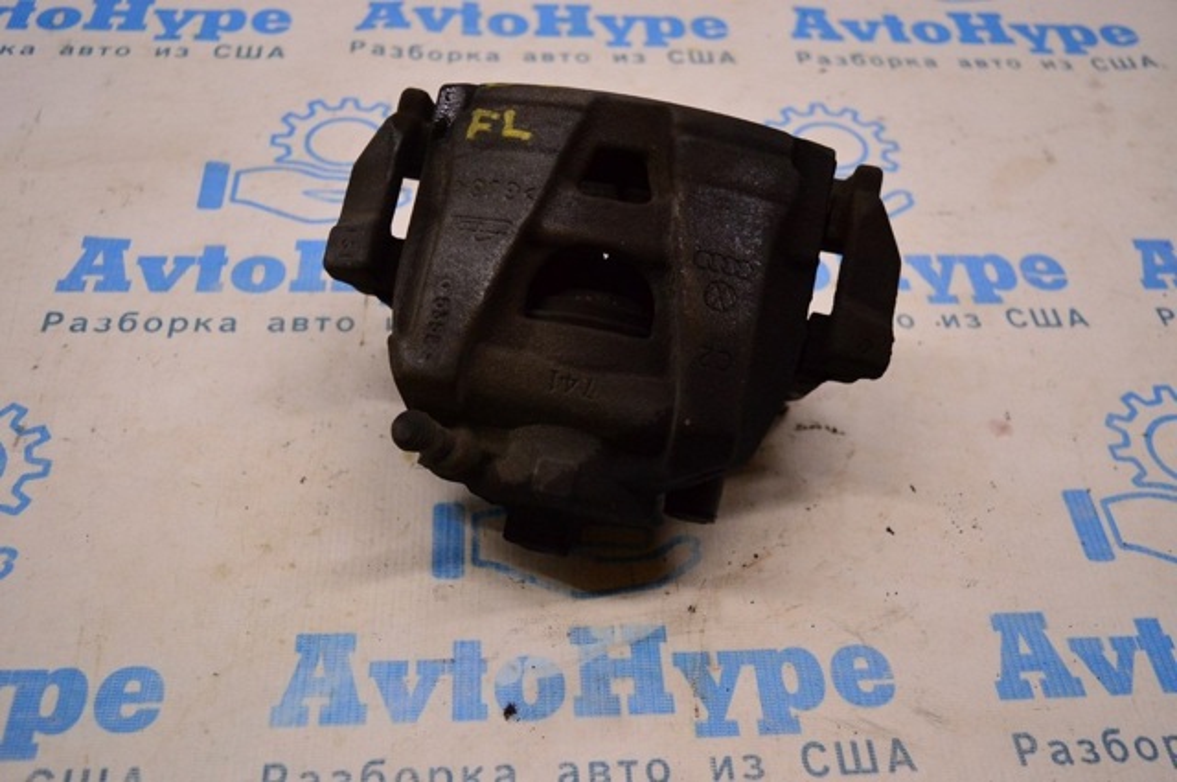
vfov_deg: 35.4
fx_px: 1224
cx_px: 588
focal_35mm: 38
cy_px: 391
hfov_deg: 51.3
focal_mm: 25
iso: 1600
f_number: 4
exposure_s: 1/400
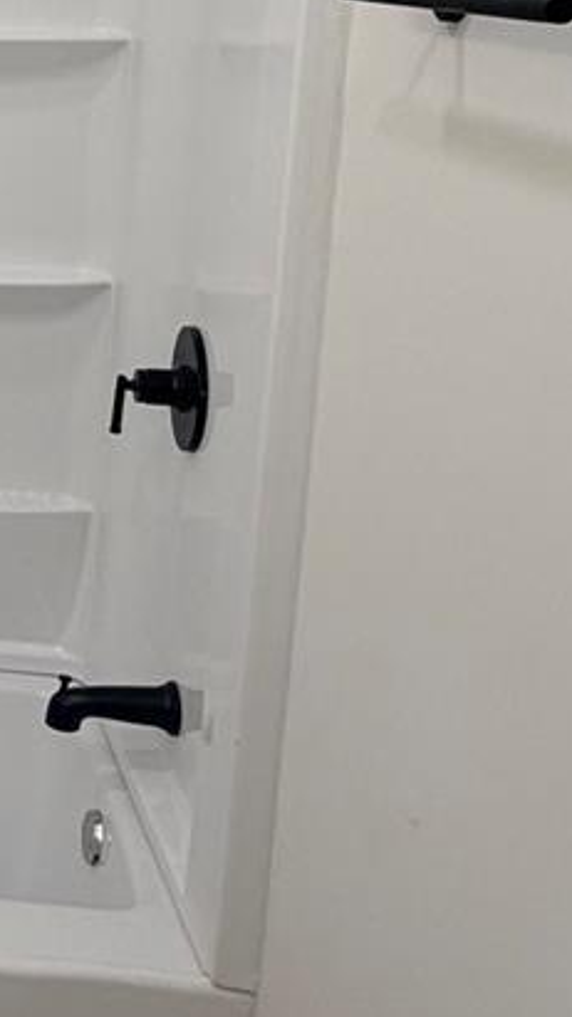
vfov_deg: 35.5
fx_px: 1538
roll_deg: +0.4
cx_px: -562
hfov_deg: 16.3
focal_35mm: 57
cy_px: 215
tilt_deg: -10.1
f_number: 2.2
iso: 80
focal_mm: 2.22
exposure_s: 1/120
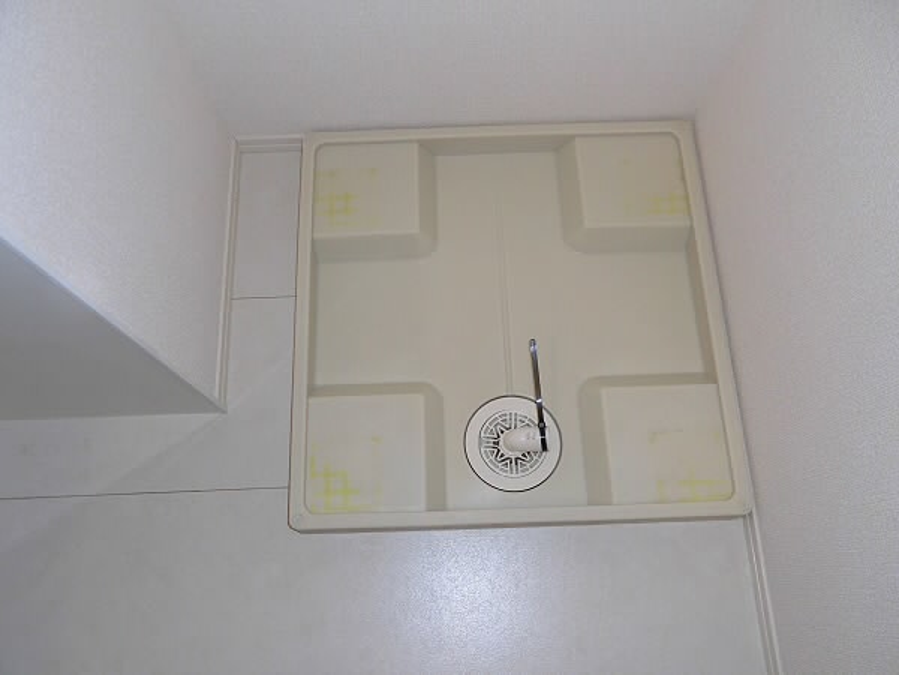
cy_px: 338
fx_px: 727
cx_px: 450
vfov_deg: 49.7
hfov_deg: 63.4
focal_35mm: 28
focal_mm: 4.98
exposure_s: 1/40
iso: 100
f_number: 3.3
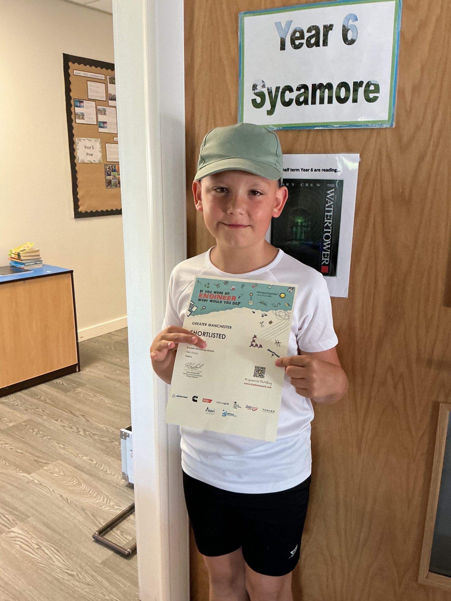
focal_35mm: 29
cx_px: 226
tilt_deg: -14.6
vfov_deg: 61.7
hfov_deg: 48.2
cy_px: 300
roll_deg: -0.5
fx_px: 504
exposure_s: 1/60
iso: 160
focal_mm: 3
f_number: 1.8
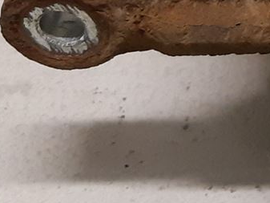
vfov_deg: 9.1
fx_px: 1233
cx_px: 517
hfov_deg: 11.4
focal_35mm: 158
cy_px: -104
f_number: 1.7
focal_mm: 3.93
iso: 250
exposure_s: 1/50
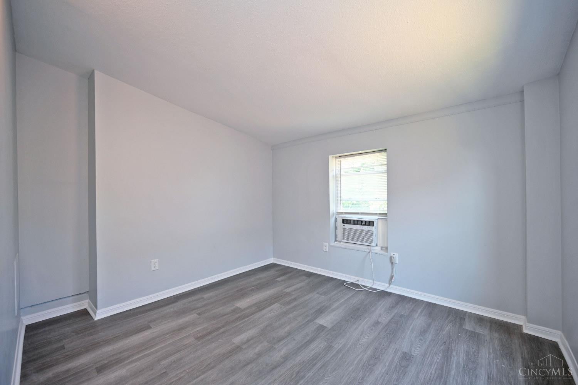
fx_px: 225
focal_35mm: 14
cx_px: 289
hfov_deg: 104.3
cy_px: 192
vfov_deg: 81.2
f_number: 4
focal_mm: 14
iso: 280
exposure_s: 1/60
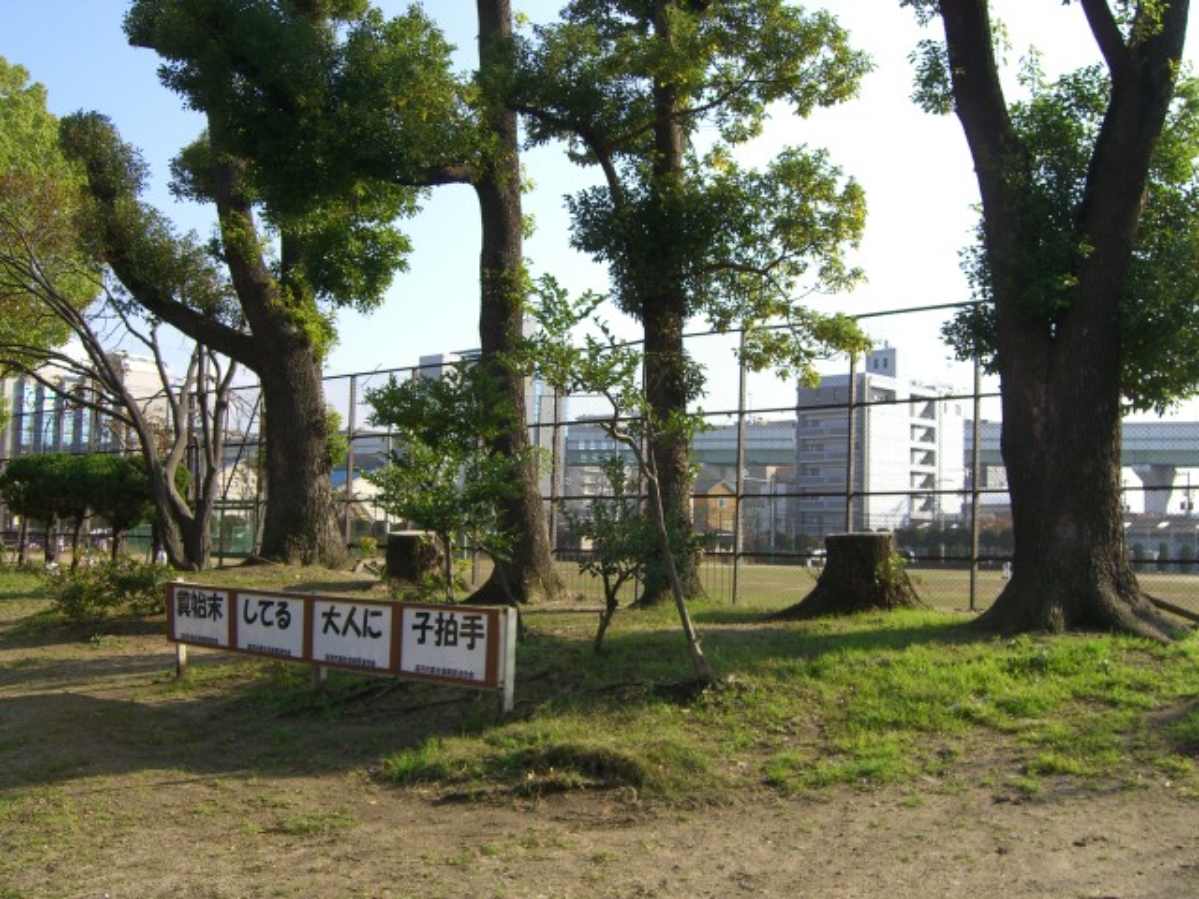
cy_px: 450
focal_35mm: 38
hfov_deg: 49.0
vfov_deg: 37.7
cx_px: 600
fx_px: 1316
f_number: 4
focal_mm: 7.9
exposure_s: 1/320
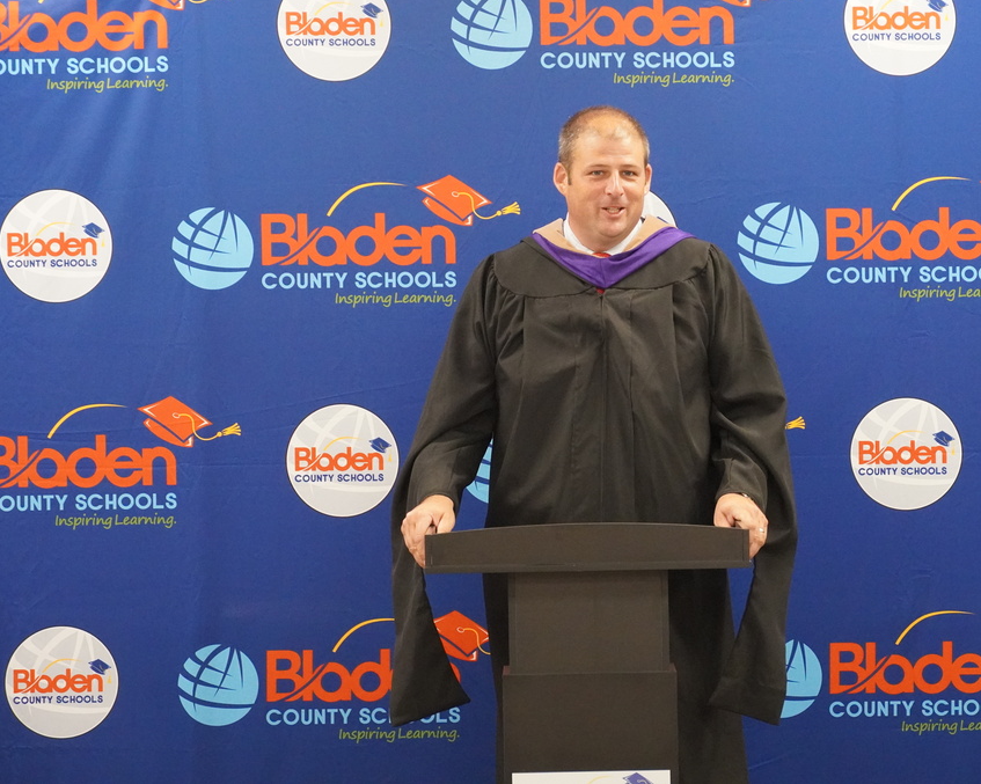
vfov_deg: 12.2
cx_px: 574
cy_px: 390
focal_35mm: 126
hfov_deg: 15.3
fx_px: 3657
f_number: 5.6
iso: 6400
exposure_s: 1/125
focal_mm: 74
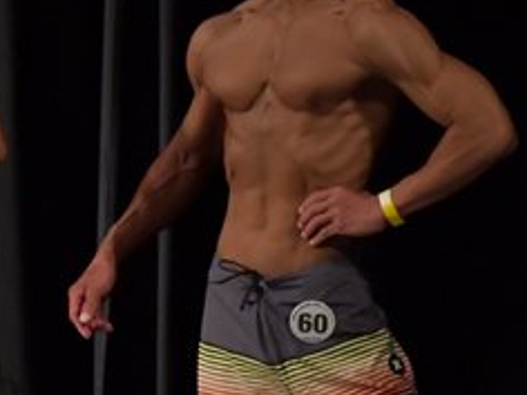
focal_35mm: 900
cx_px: 32
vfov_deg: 1.7
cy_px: 310
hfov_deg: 2.2
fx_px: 13702
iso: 6400
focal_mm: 190
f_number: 5.6
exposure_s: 1/400
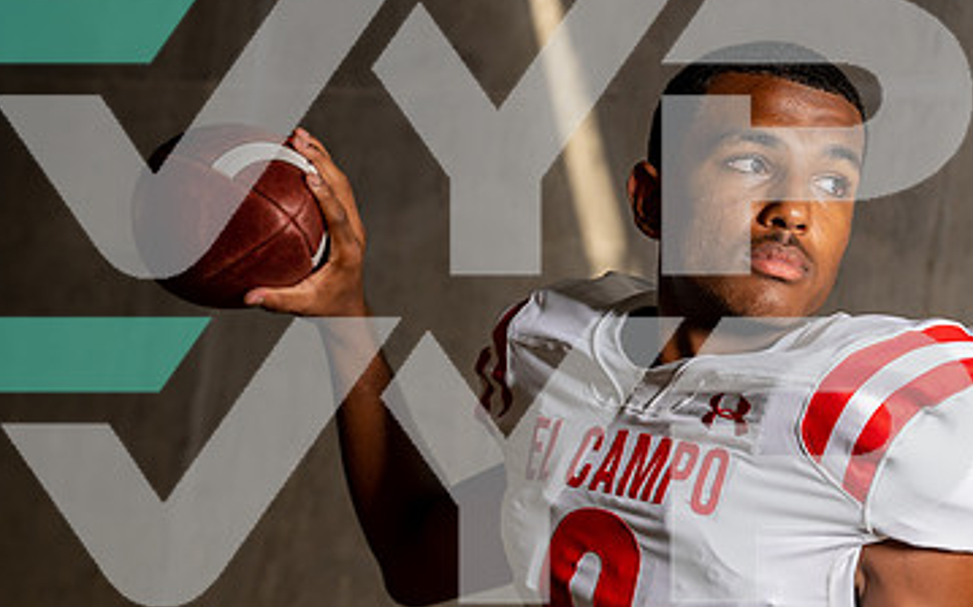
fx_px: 2226
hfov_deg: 24.6
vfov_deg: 15.5
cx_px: 618
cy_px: 462
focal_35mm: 84
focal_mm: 51
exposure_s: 1/200
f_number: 5.6
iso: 100
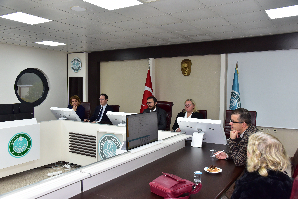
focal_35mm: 31
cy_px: 100
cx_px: 149
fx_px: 257
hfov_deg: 60.3
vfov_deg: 42.3
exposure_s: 1/200
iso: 2000
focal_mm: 31
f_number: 6.3
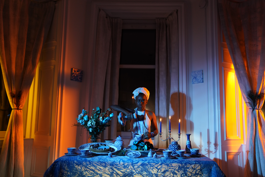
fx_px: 236
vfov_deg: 41.1
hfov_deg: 58.7
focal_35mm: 32
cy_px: 88
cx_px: 132
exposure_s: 1/160
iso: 2000
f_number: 2.8
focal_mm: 32
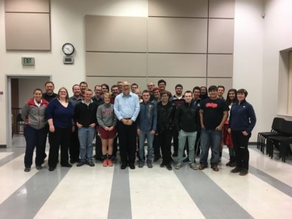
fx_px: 245
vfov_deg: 48.2
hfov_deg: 61.7
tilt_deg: -3.0
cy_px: 110
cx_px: 146
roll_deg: -1.0
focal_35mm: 29
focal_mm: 4.15
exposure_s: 1/30
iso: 64
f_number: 2.2
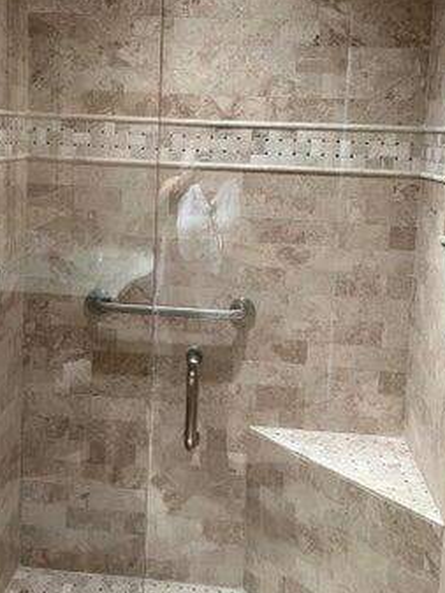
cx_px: 195
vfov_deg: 49.1
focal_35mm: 37
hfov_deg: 38.6
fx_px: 634
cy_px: 188
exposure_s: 1/60
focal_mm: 5.7
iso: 250
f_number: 1.5
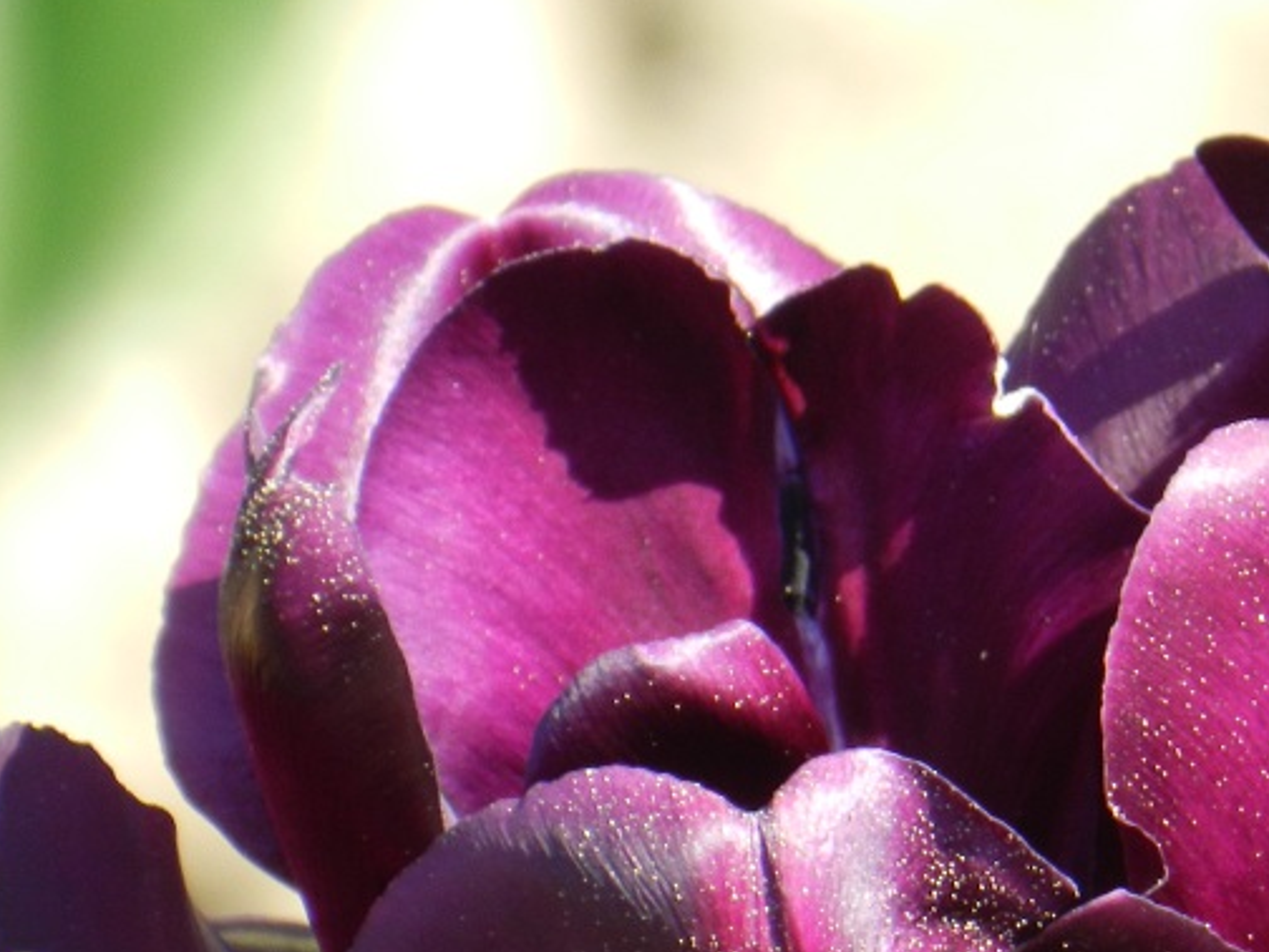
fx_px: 58912
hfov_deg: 1.2
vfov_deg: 0.9
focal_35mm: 1607
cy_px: 829
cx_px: 957
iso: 160
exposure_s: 1/125
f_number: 5.7
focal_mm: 144
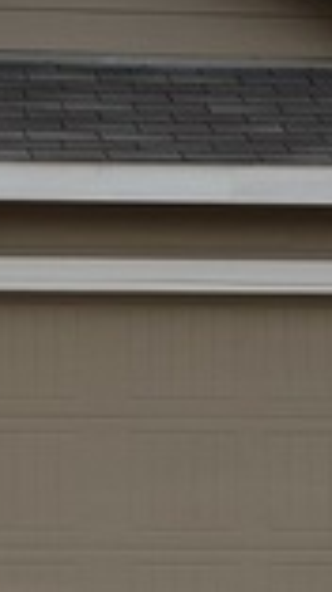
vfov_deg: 9.7
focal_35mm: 222
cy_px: 317
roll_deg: -0.1
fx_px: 3484
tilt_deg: +3.8
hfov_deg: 5.4
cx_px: -251
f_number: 1.78
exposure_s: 1/148
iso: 50
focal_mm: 6.76
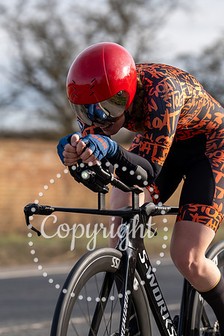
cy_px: 168
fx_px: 1862
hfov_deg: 6.9
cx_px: 170
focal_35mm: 200
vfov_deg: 10.3
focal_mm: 133
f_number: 4
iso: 100
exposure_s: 1/800
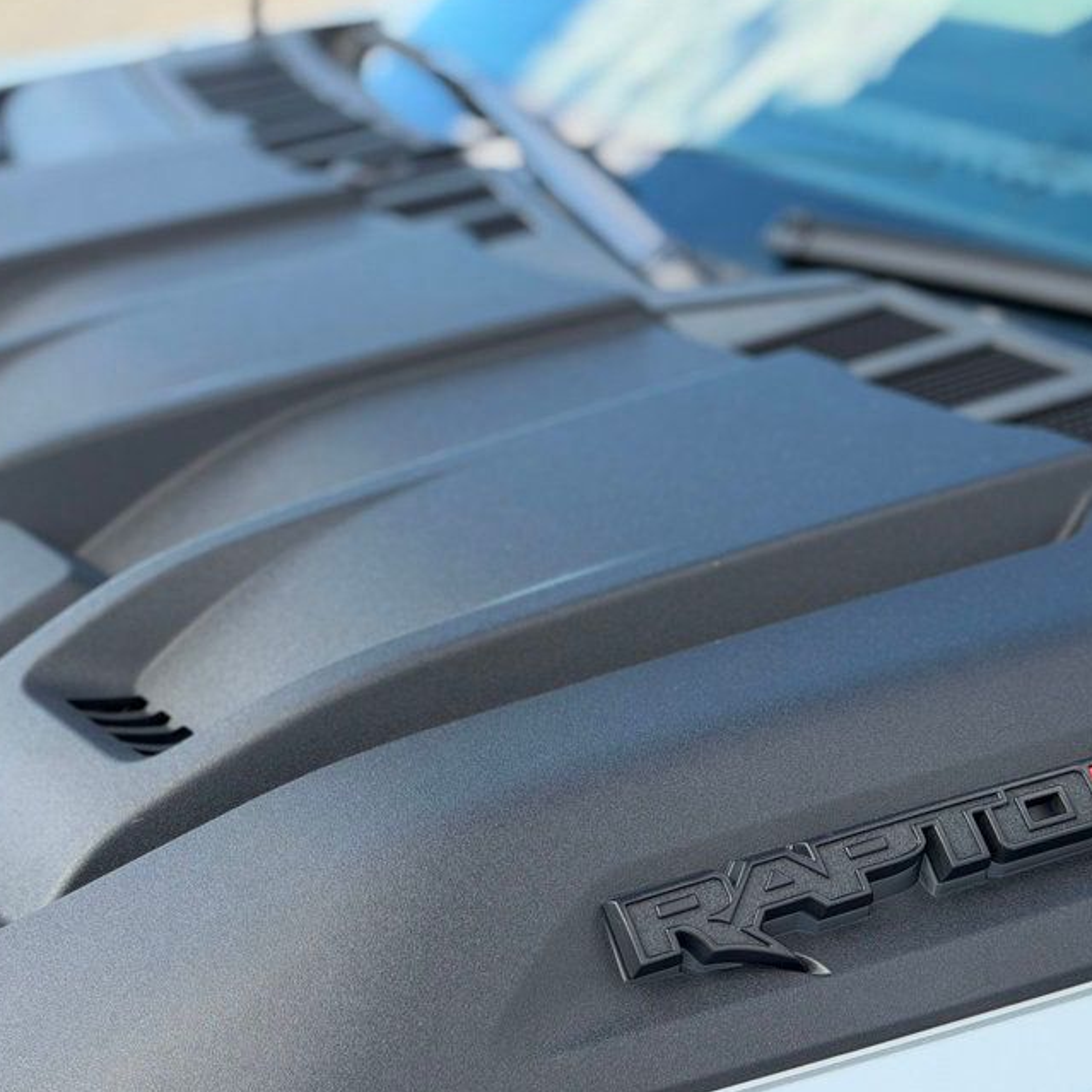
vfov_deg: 25.4
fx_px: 2427
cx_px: 417
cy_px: 578
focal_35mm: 68
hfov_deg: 25.3
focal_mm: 6.76
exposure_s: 1/802
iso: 64
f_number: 1.78
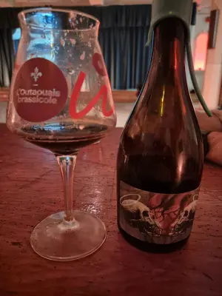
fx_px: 197
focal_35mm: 23
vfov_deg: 73.9
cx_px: 111
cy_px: 148
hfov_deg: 58.9
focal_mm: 5.4
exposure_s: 1/24
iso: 1600
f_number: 1.8
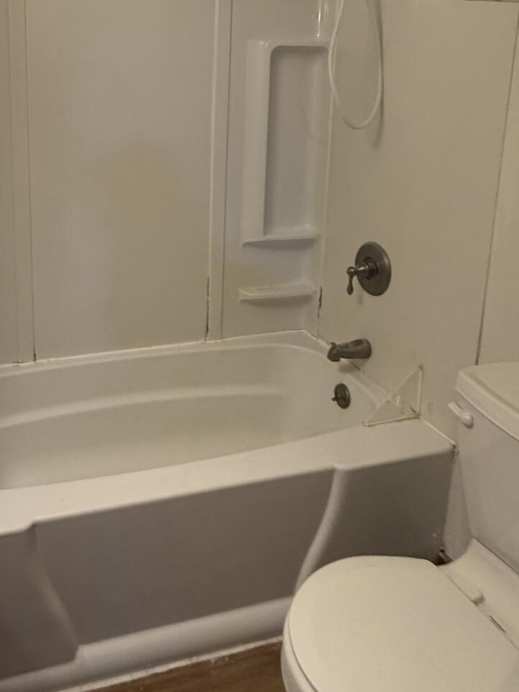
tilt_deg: -8.9
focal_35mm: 29
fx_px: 580
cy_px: 200
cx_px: 137
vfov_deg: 59.4
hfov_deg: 46.7
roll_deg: +0.1
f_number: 2.2
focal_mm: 2.22
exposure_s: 1/60
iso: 200
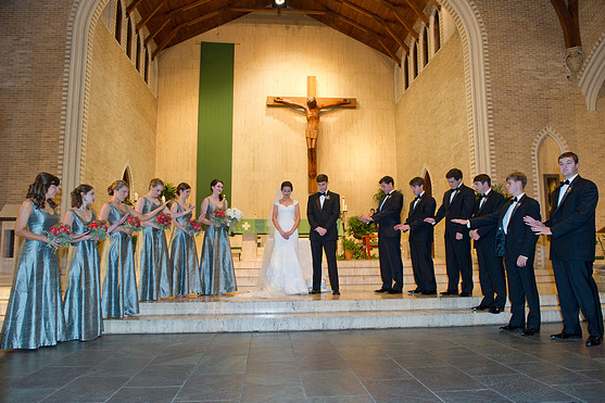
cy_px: 209
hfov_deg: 71.5
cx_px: 306
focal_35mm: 25
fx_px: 420
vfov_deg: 51.2
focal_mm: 24
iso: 1600
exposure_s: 1/80
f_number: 5
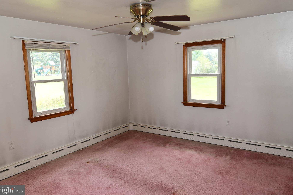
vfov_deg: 51.3
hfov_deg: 71.5
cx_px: 145
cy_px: 94
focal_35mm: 25
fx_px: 203
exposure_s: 1/80
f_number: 5.6
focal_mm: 12
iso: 400
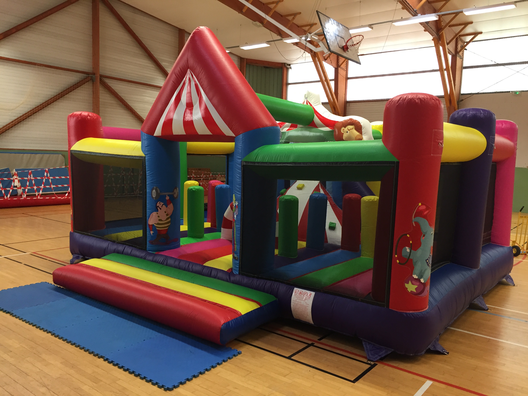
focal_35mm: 29
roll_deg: -1.5
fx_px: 442
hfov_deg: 61.7
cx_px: 264
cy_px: 198
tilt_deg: -4.7
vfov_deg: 48.2
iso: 64
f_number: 2.2
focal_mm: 4.15
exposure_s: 1/33
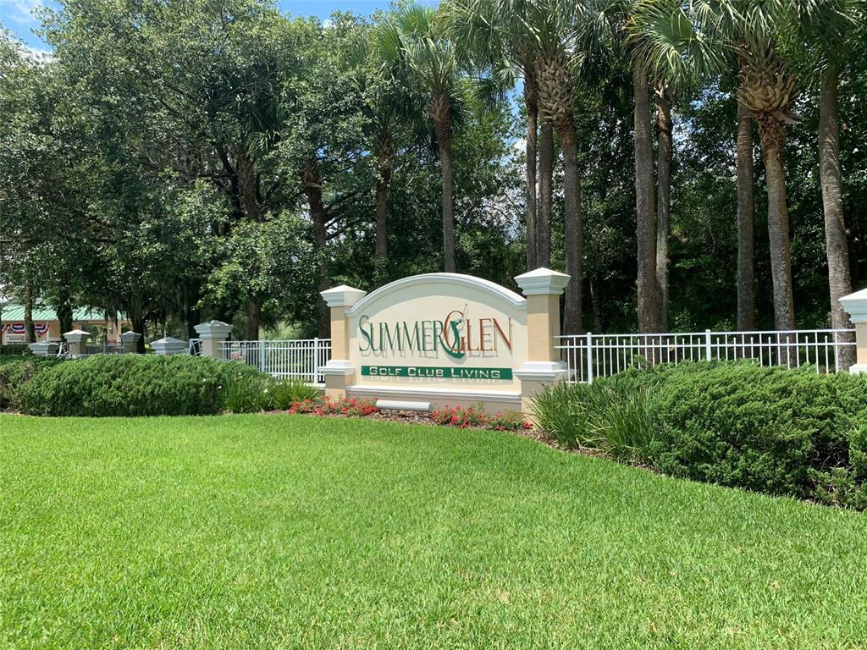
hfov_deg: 67.3
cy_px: 325
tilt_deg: +1.4
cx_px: 434
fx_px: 651
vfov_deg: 53.1
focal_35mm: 26
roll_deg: +0.9
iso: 25
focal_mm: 4.25
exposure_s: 1/1220
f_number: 1.8
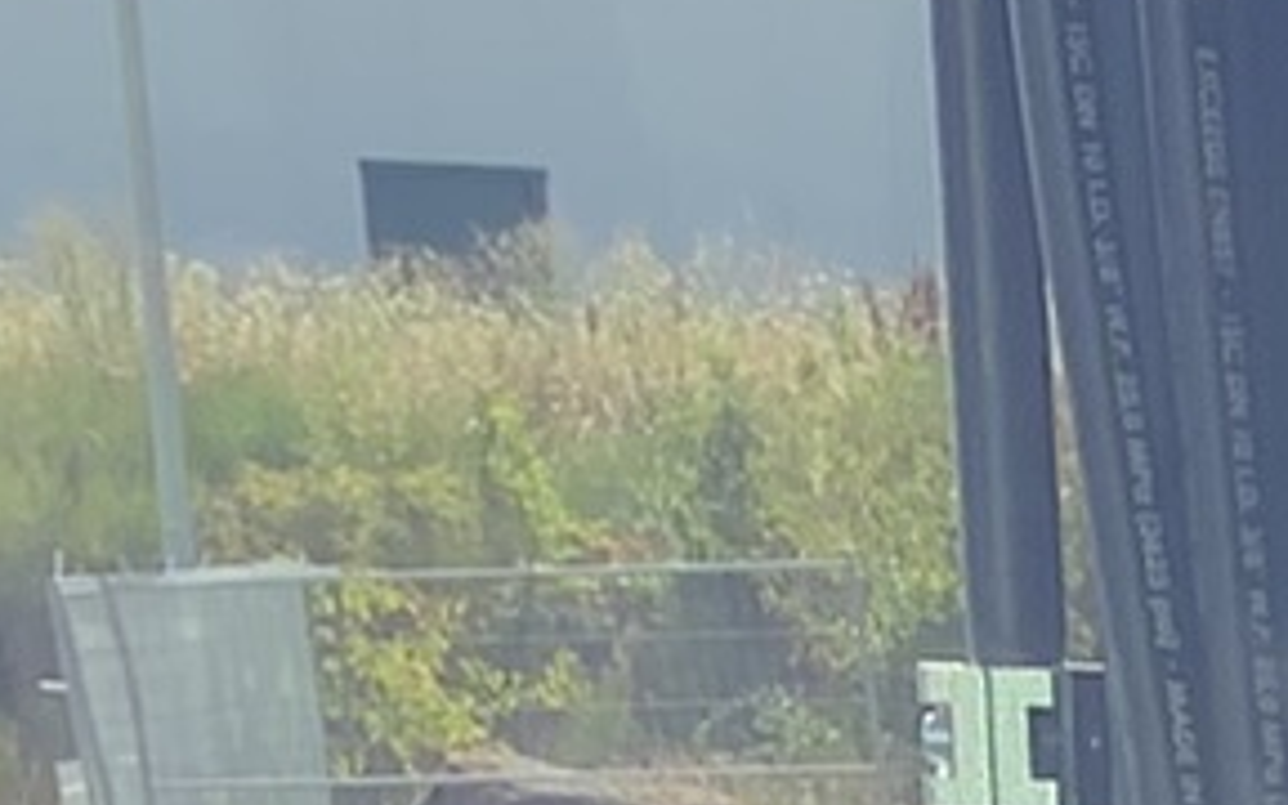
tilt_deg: -16.2
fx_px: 8214
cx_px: 3560
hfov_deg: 8.0
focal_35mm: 234
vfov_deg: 5.1
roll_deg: -1.7
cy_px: 3081
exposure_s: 1/175
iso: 25
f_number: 2.4
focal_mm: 3.3
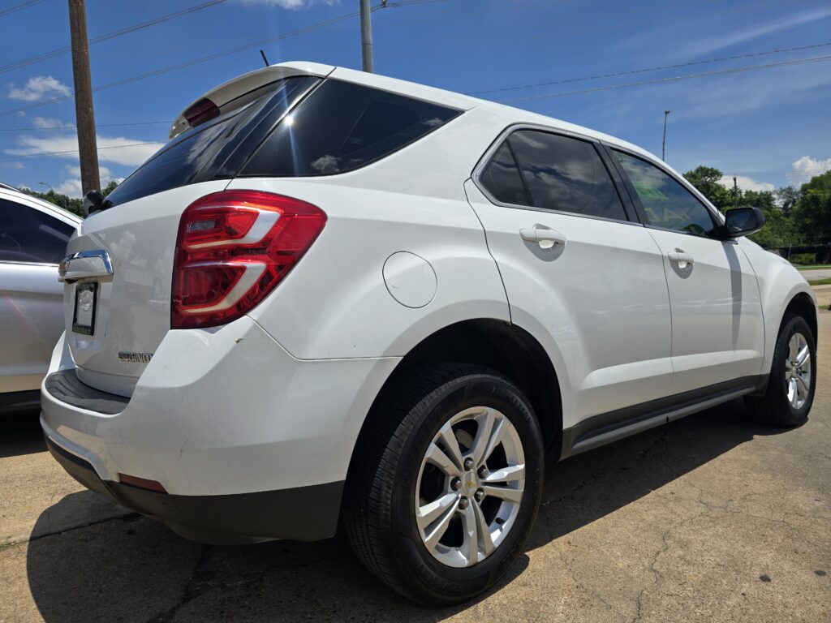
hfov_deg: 73.9
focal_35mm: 23
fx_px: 552
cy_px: 312
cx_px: 416
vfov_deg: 58.9
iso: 12
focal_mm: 6.3
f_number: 1.7
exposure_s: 1/1636
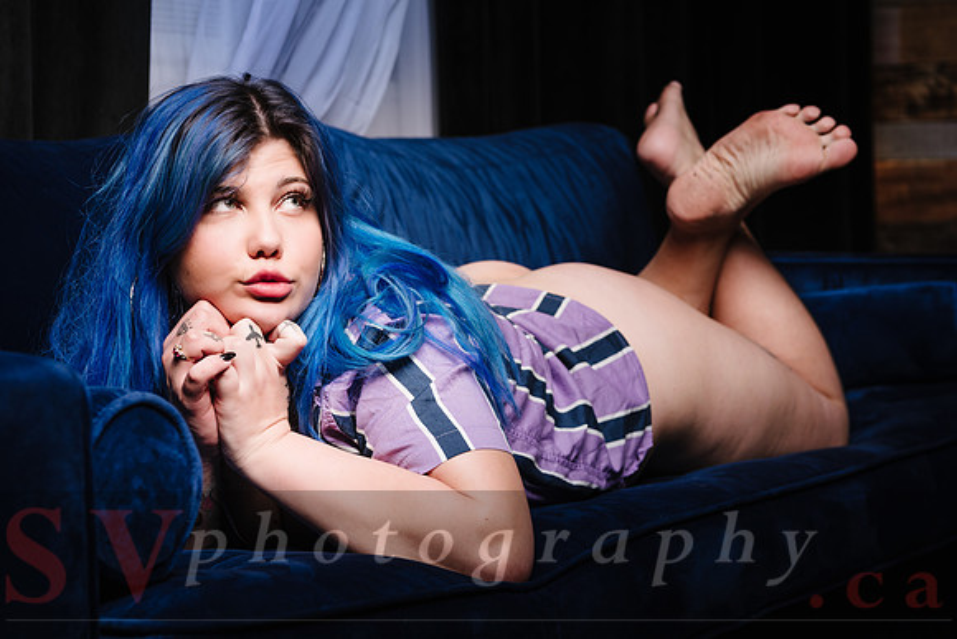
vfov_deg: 17.4
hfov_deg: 25.8
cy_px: 291
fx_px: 2086
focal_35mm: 78
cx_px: 531
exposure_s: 1/125
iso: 64
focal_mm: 70
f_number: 5
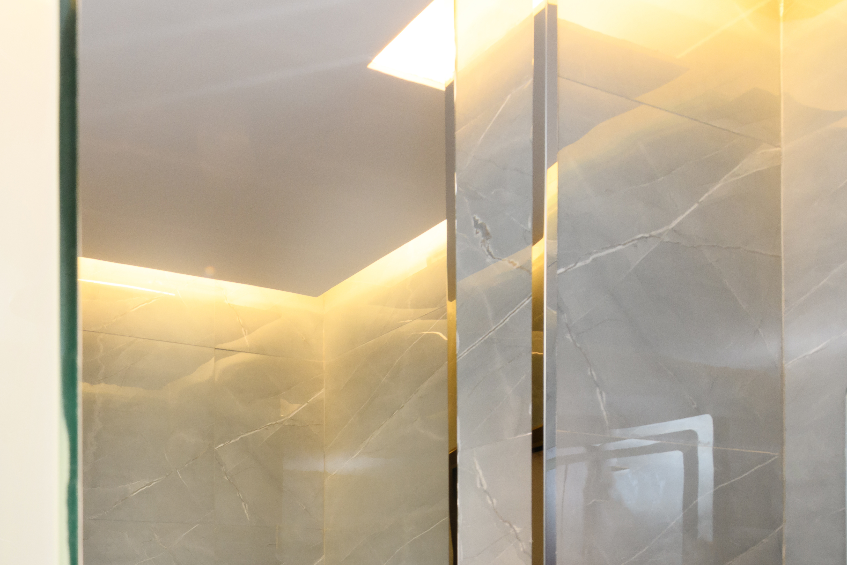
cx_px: 91
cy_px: 622
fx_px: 776
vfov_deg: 34.5
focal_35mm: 33
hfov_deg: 50.9
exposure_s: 1/4
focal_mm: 14
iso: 640
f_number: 8
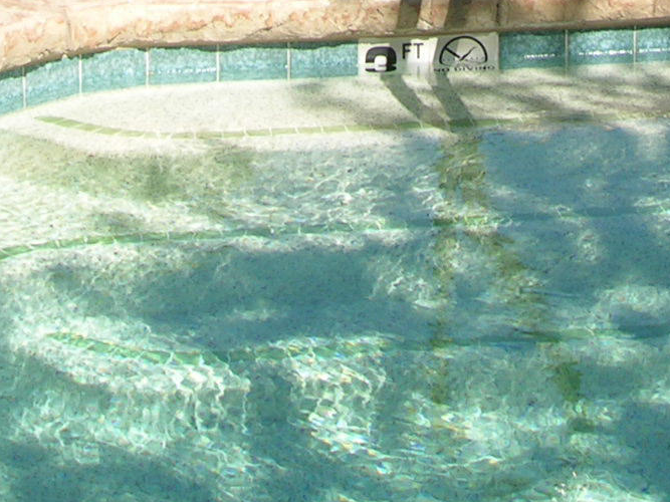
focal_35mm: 136
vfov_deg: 10.2
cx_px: 385
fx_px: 2632
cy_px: -449
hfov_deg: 14.5
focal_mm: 8.9
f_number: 5.6
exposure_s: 1/250
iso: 50
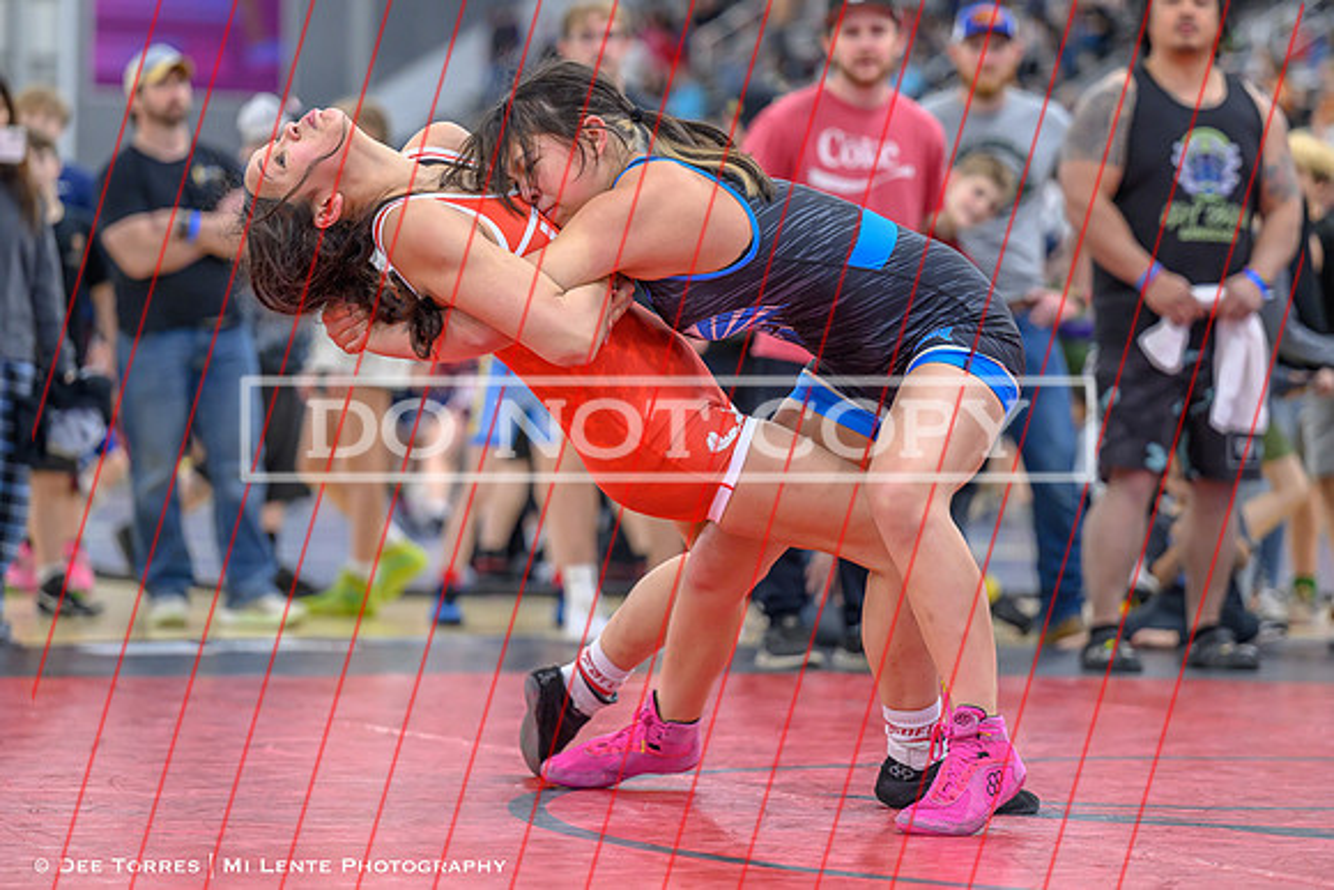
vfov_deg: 10.0
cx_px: 624
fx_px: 5084
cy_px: 391
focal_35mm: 137
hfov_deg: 14.9
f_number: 2.8
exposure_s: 1/640
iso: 2200
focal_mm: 110
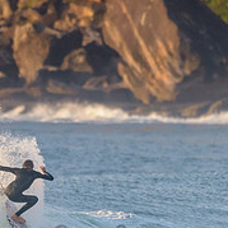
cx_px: 28
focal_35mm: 1691
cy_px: 182
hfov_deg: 1.0
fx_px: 12601
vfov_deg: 1.0
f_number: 5.6
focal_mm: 500
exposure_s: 1/2000
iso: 800
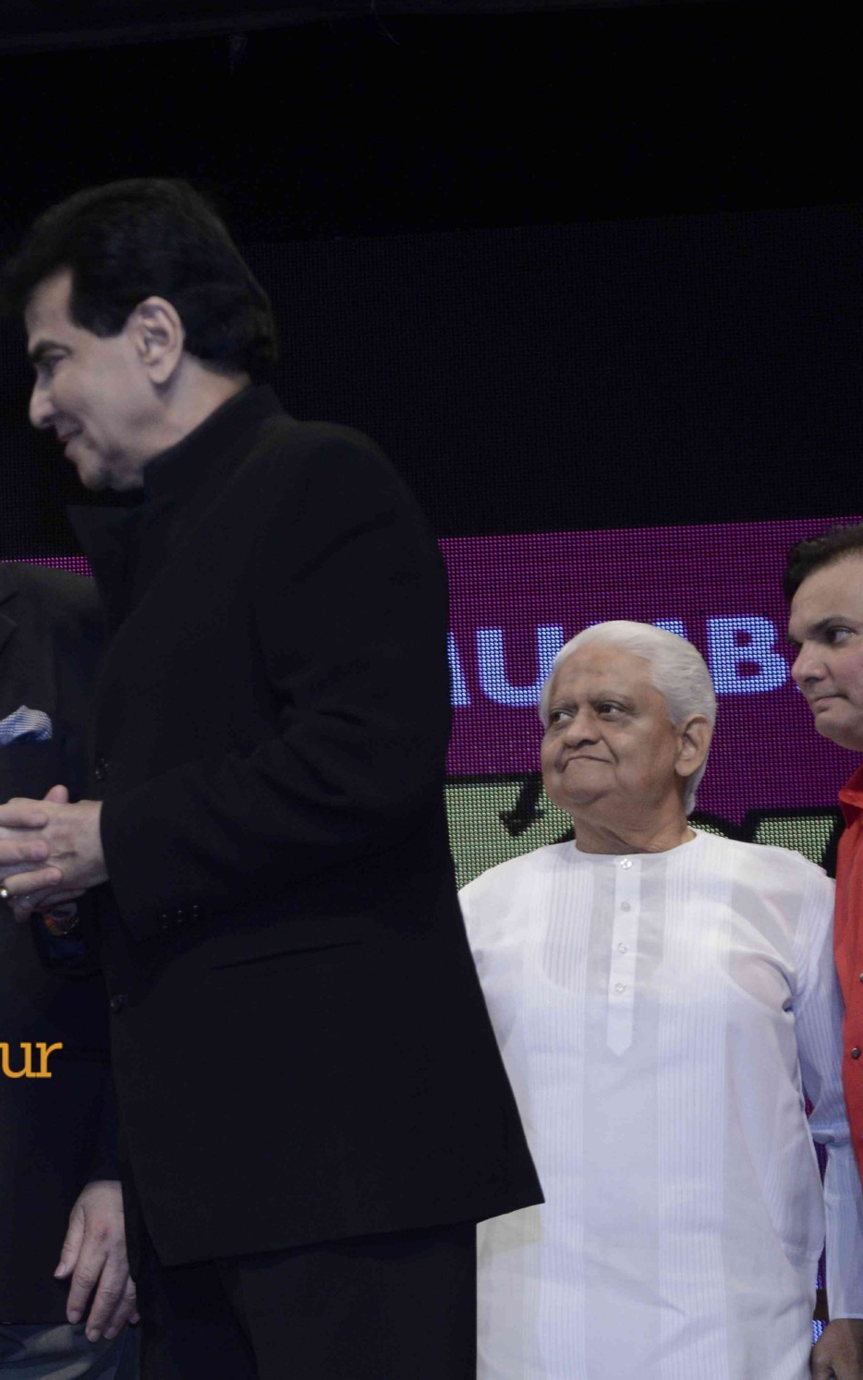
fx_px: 5380
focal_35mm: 143
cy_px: 688
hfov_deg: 9.1
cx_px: -165
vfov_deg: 14.6
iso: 800
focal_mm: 62
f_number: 6.3
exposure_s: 1/160
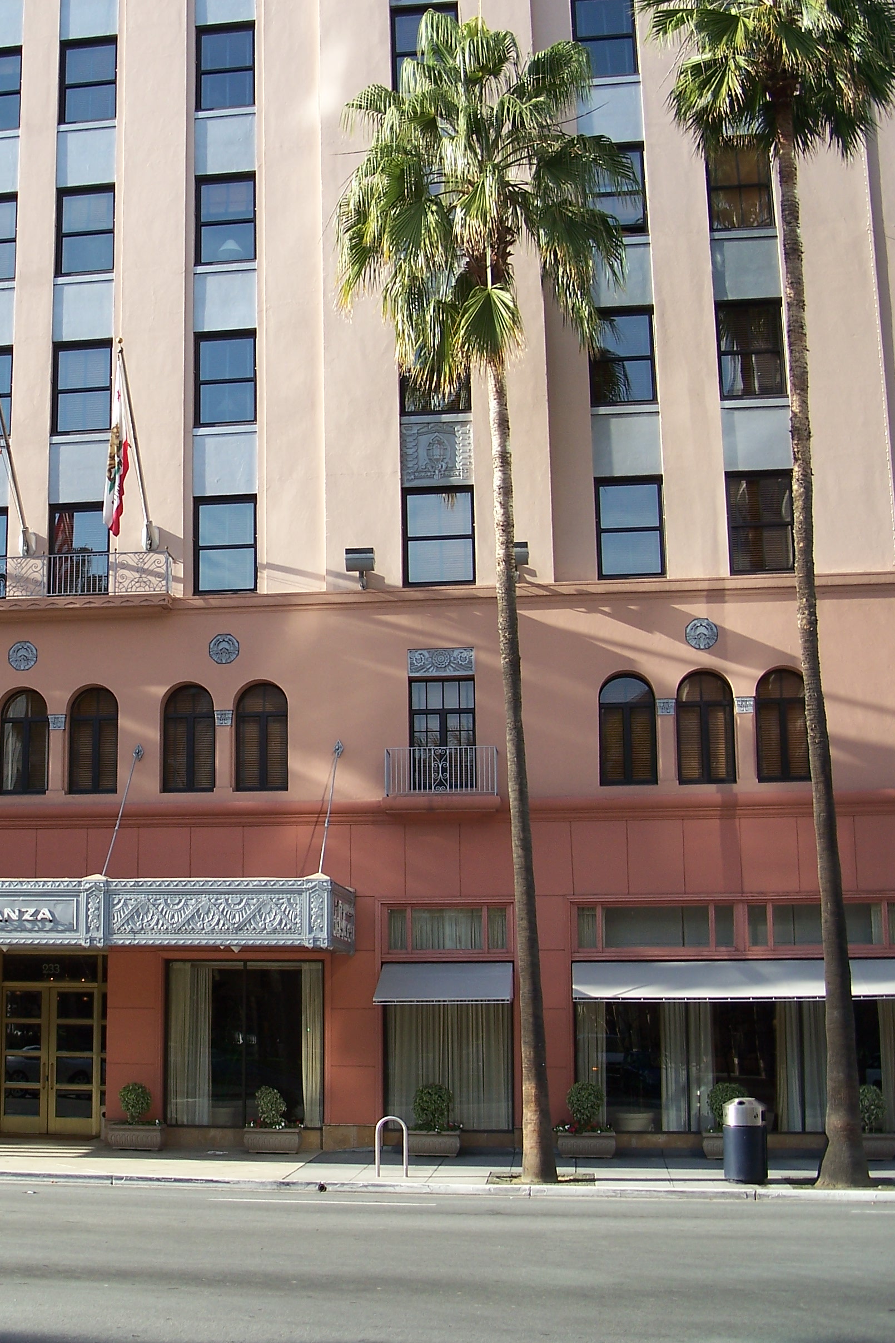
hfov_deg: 25.3
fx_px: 1940
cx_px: 107
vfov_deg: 38.2
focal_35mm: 52
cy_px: 679
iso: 64
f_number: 2.8
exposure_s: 1/400
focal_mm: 7.8
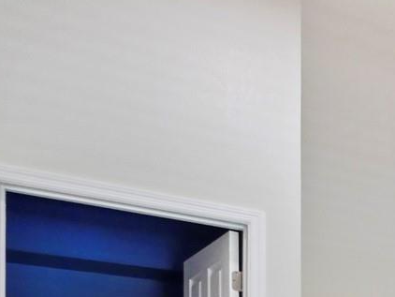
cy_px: 464
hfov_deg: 23.2
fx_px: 605
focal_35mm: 53
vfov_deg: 22.0
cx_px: 677
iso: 1250
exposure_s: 1/60
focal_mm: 7
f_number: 4
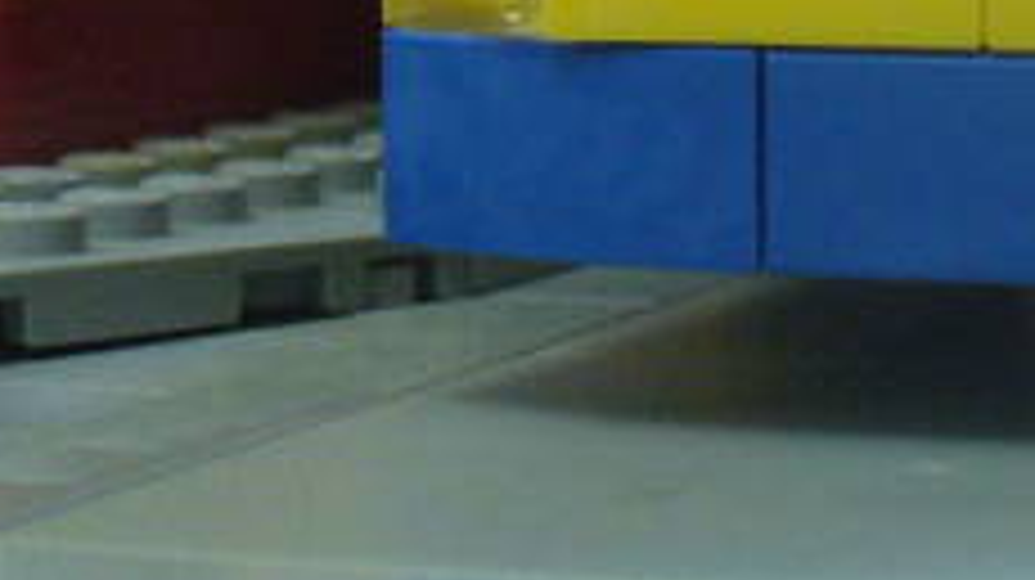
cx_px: 292
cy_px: -290
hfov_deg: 13.6
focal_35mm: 158
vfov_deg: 7.5
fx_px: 4333
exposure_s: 1/10
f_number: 2.8
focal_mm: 6.1
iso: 200
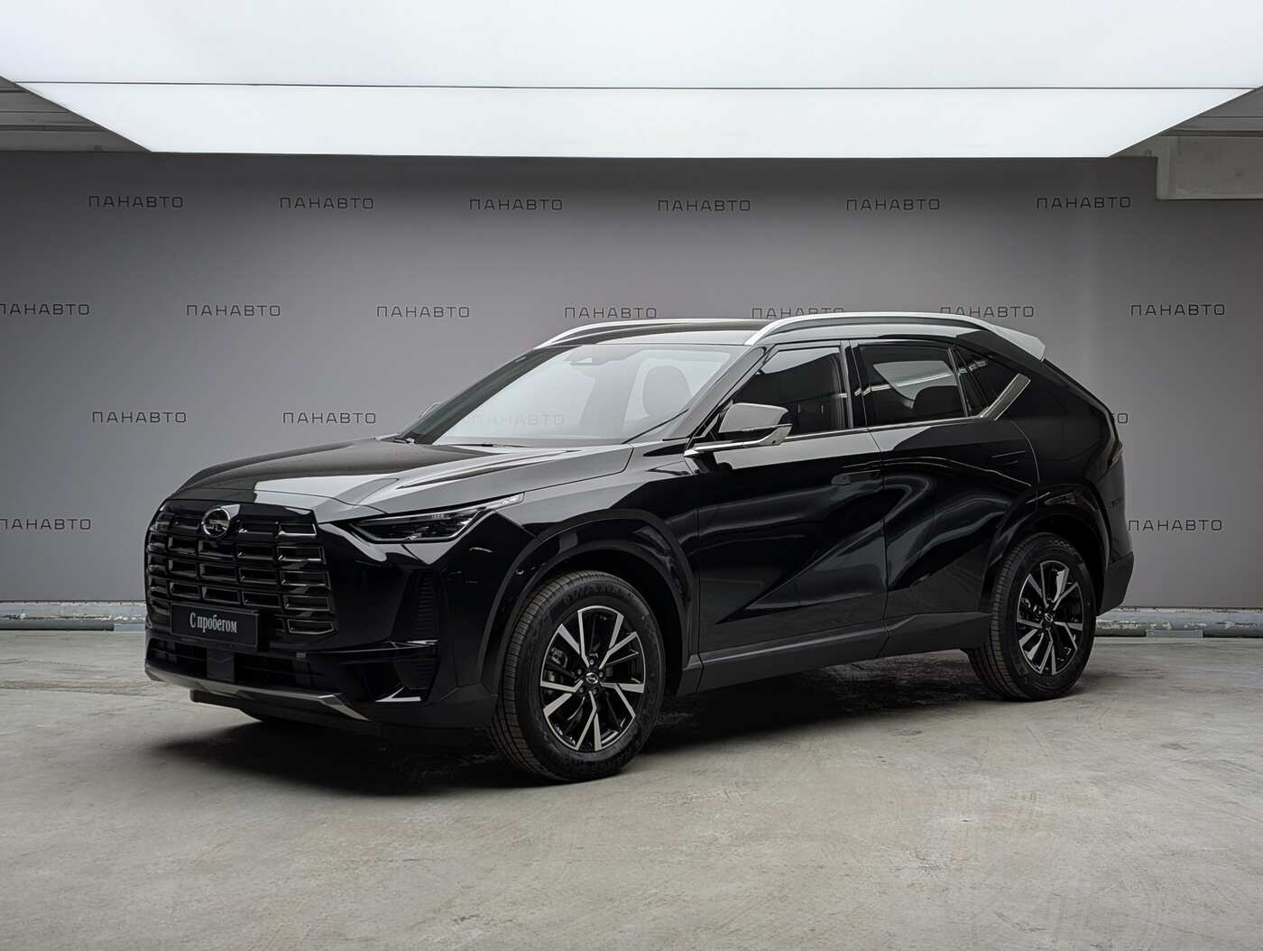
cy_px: 476
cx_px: 632
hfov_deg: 38.9
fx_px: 1790
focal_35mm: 49
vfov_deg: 29.7
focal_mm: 6.9
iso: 40
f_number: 1.68
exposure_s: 1/300
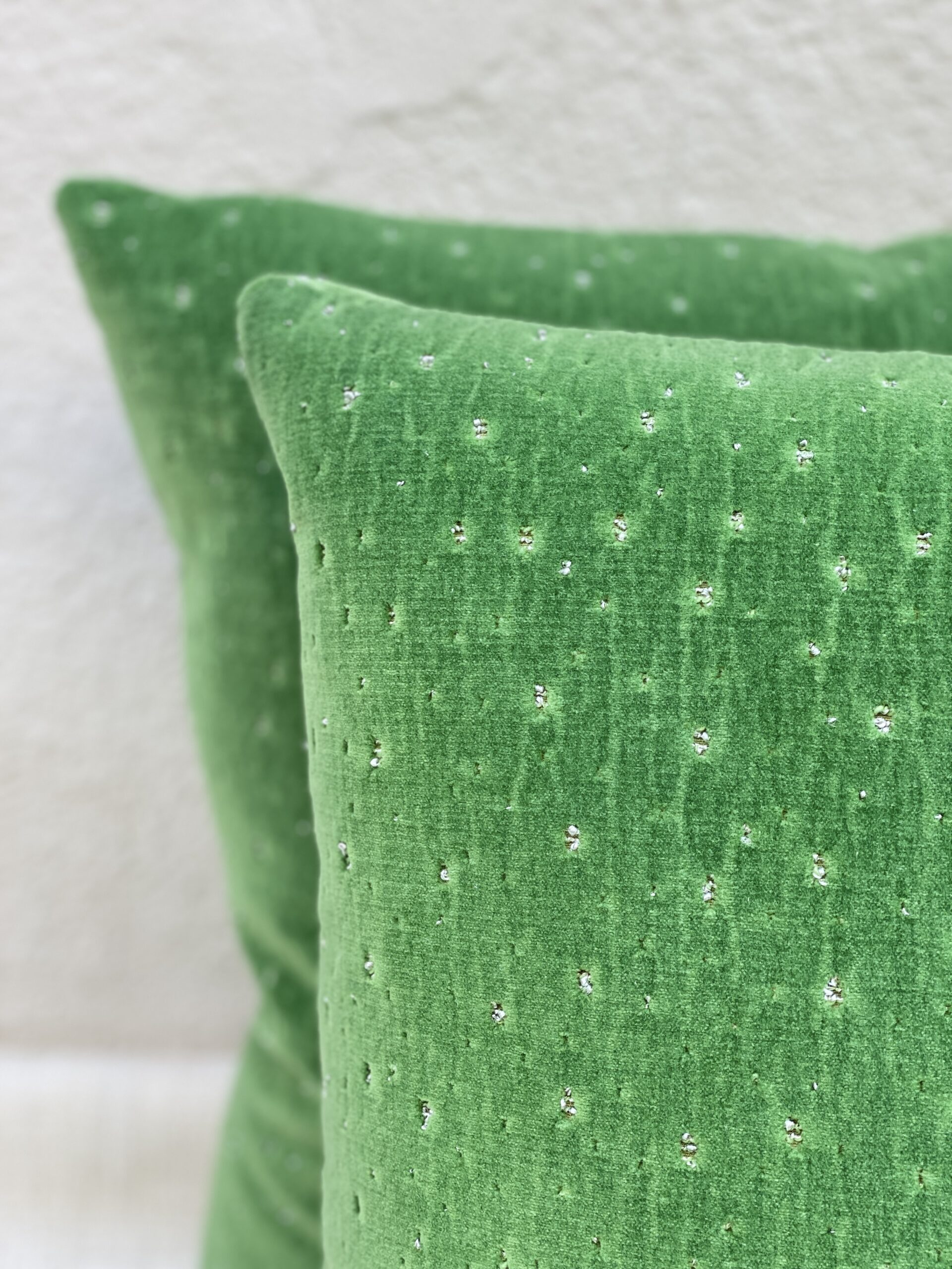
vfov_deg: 36.8
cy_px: 634
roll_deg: -1.1
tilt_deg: -22.0
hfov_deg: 28.0
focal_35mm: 52
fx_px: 1907
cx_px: 476
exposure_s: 1/122
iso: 25
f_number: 2
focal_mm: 6
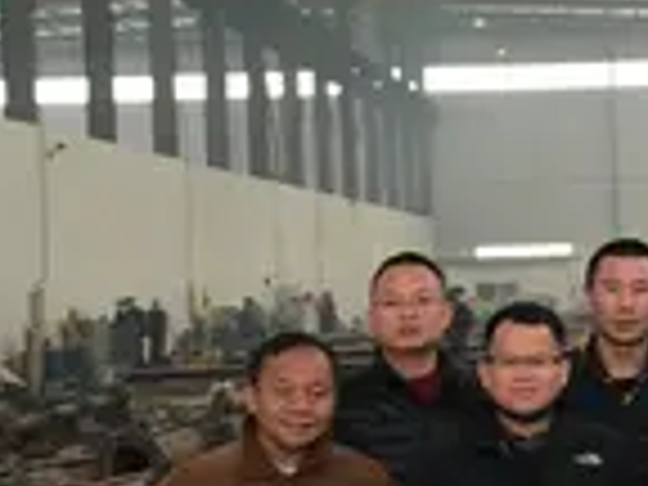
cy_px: 266
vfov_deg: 12.2
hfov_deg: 15.2
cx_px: 927
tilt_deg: -0.6
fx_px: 2265
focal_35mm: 121
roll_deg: +2.0
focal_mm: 4.15
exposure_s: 1/33
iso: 125
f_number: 2.2
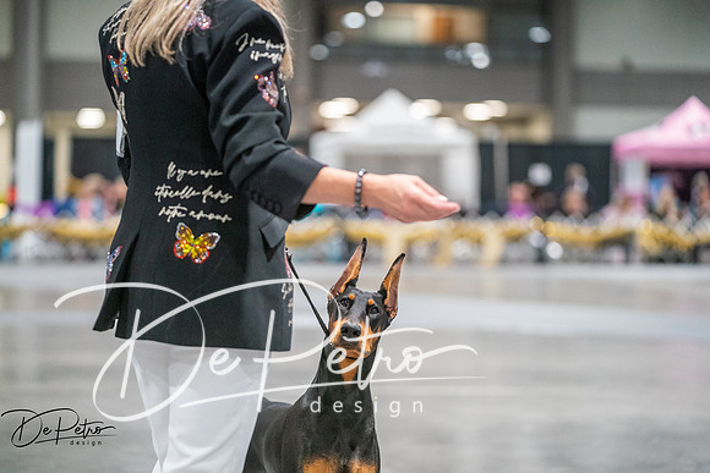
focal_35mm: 106
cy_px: 236
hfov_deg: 19.3
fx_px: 2091
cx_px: 355
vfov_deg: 12.9
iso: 6400
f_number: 2.8
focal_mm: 106
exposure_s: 1/250
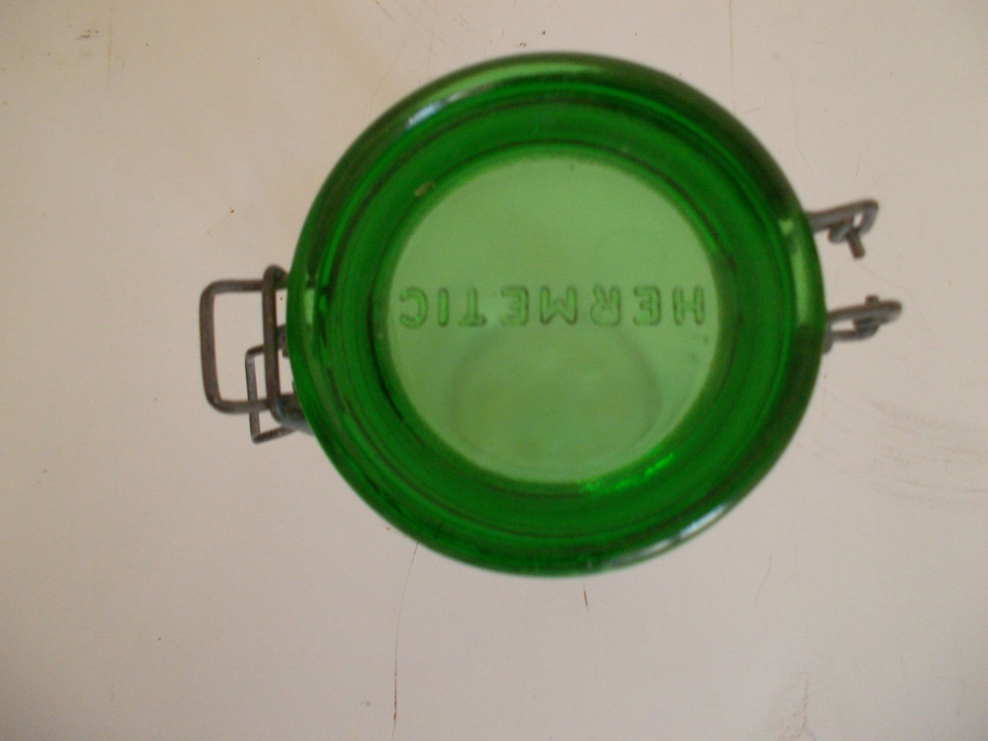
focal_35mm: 28
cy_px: 370
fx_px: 799
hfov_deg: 63.4
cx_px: 494
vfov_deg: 49.7
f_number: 3.3
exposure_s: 1/45
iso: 154
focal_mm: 4.1
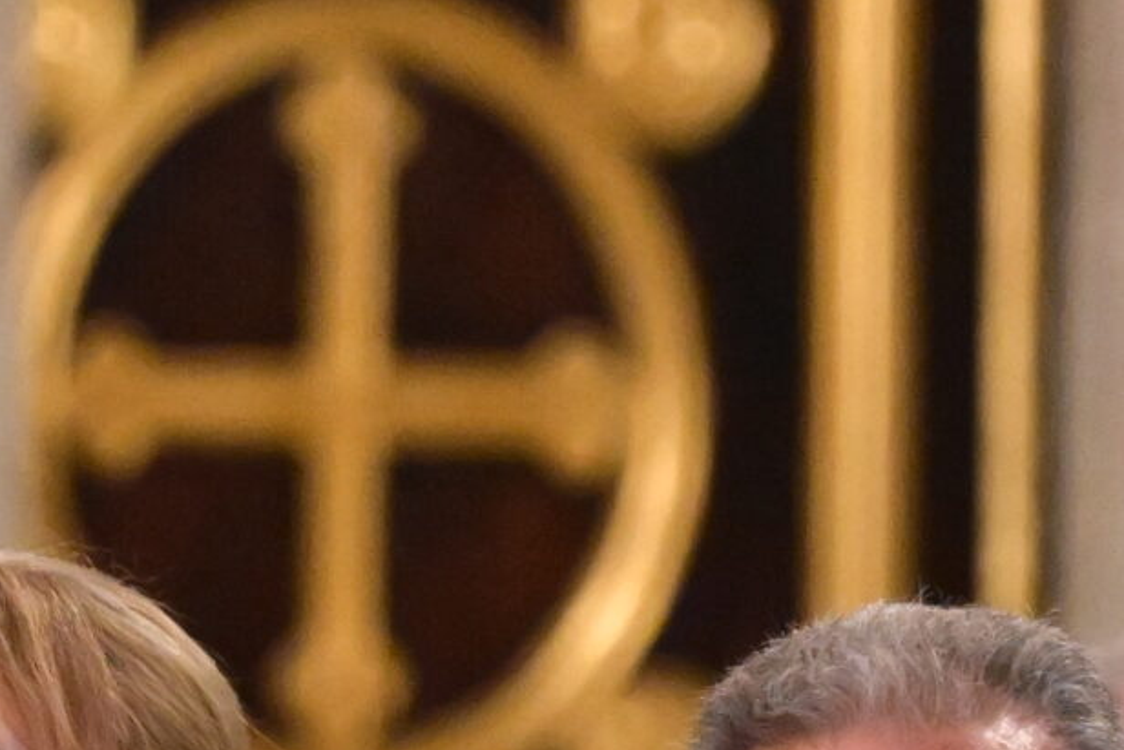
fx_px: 31165
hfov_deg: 2.1
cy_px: 1322
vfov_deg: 1.4
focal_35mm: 998
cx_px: 58
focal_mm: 160
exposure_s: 1/160
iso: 8000
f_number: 2.8
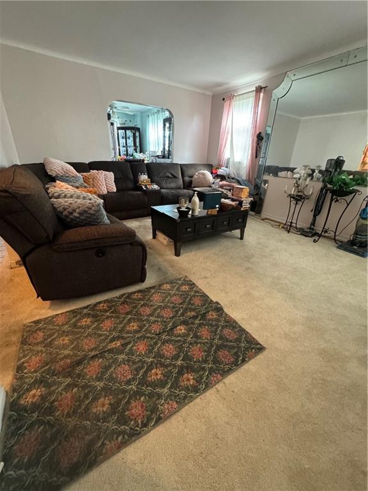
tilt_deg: -24.6
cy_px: 246
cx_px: 184
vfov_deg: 102.1
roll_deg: -2.6
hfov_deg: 85.7
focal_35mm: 14
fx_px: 198
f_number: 2.2
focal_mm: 2.22
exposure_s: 1/60
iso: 1000
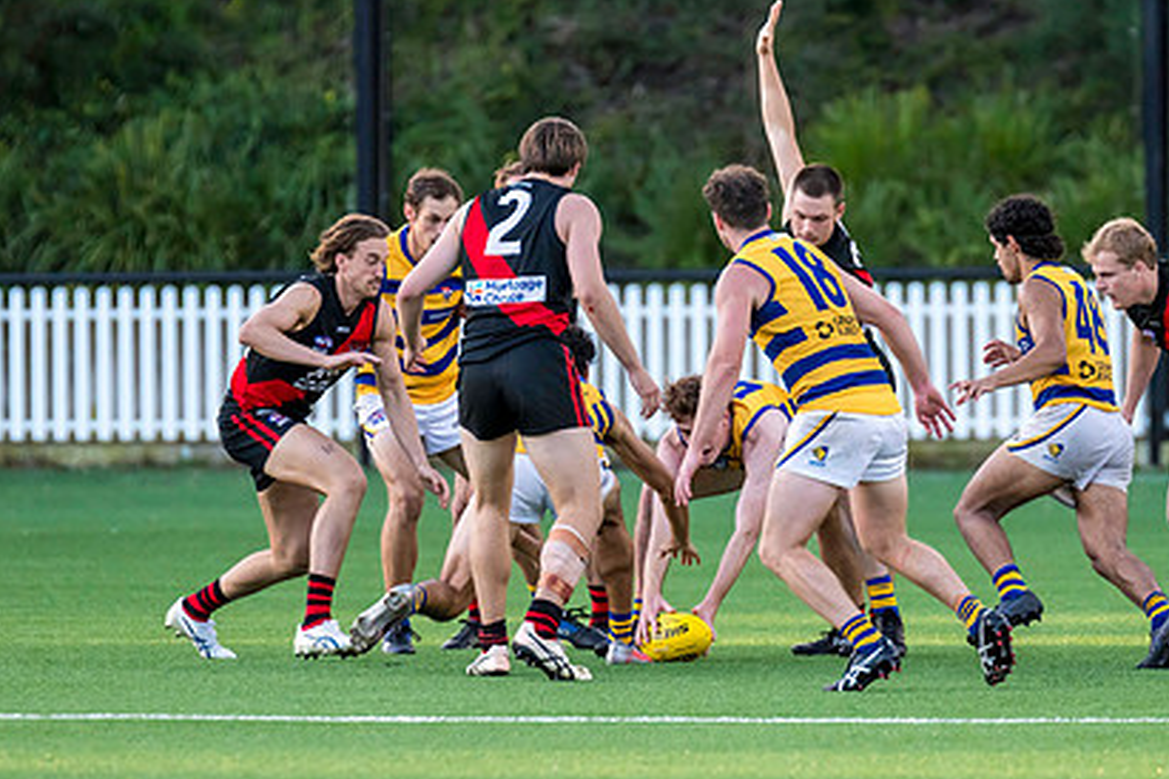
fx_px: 21592
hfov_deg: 3.1
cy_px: 478
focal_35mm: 665
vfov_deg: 2.1
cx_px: 729
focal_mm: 360
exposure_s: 1/2000
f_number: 4
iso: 800
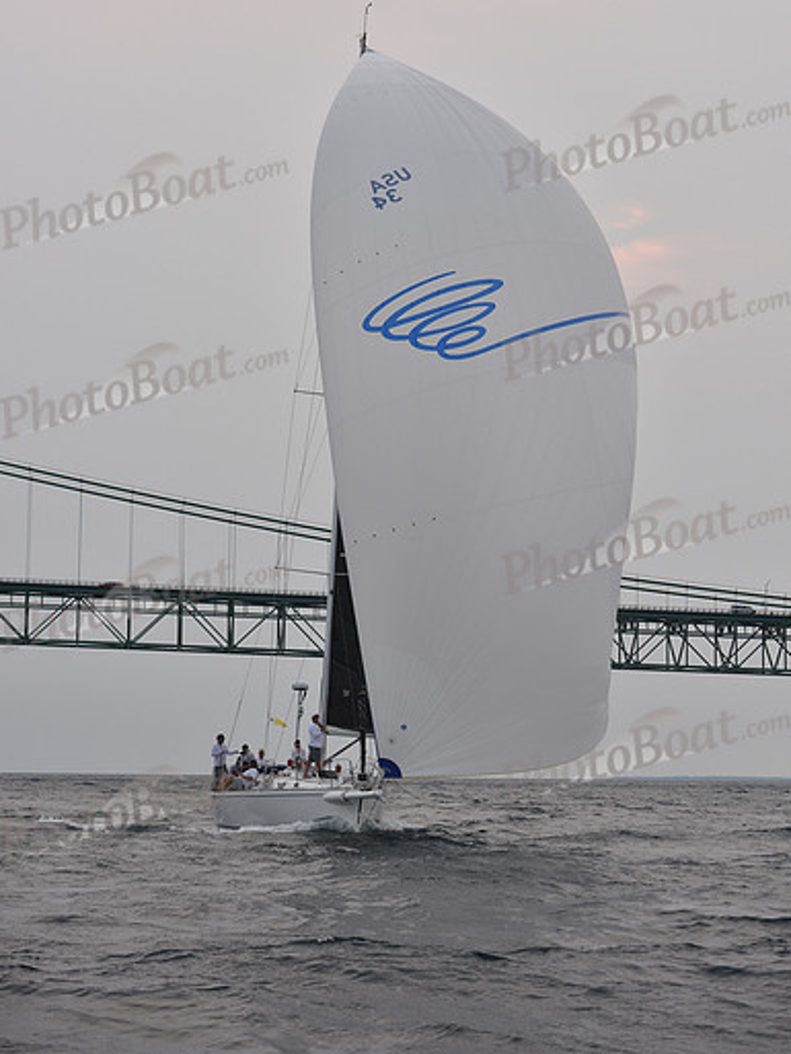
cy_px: 464
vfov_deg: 22.5
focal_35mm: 87
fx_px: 2650
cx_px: 396
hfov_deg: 17.0
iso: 250
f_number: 5.6
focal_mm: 80
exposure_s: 1/640
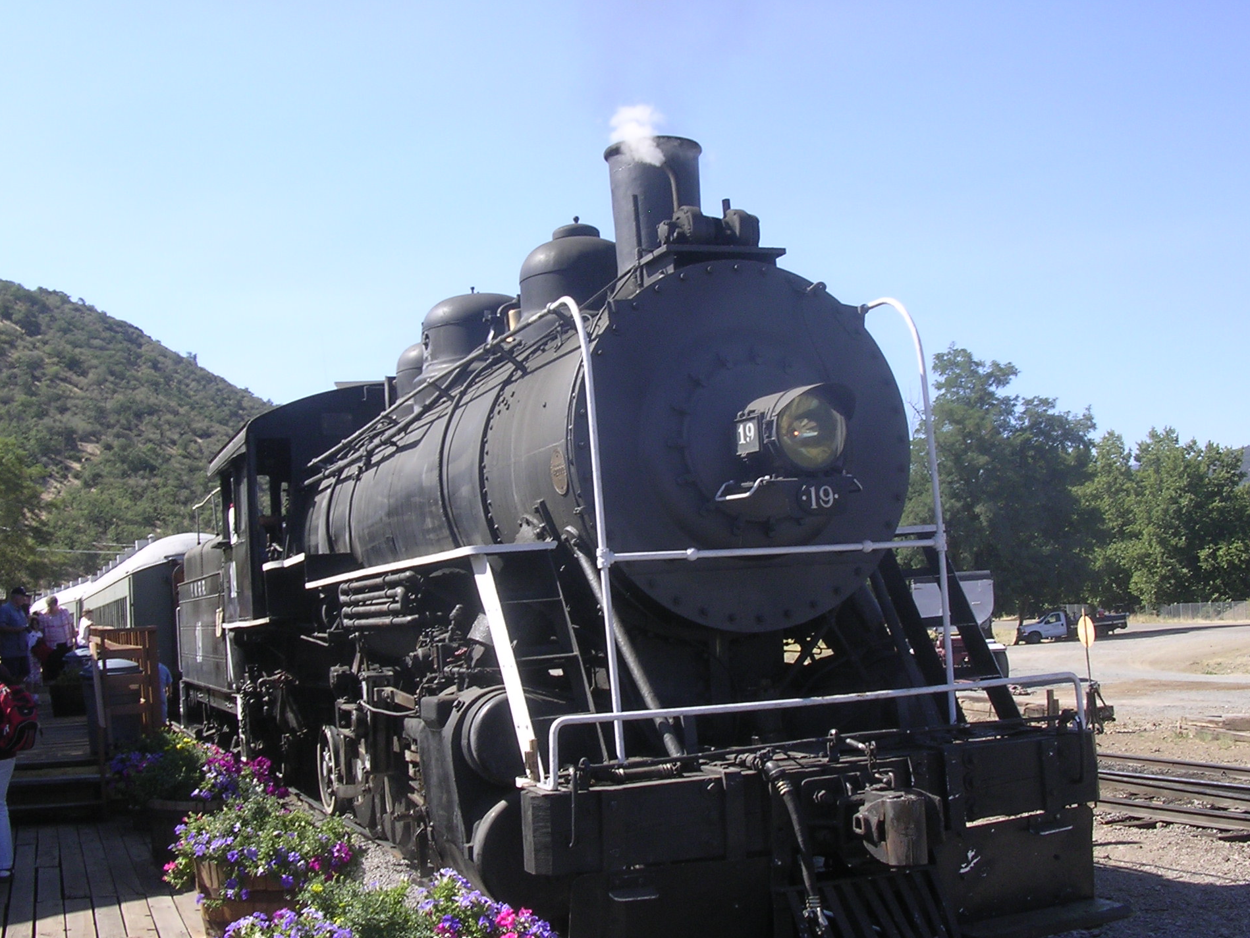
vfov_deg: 35.1
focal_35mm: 41
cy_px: 478
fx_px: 1481
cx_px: 603
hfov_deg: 45.8
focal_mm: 5.8
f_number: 5.6
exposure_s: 1/142
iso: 100
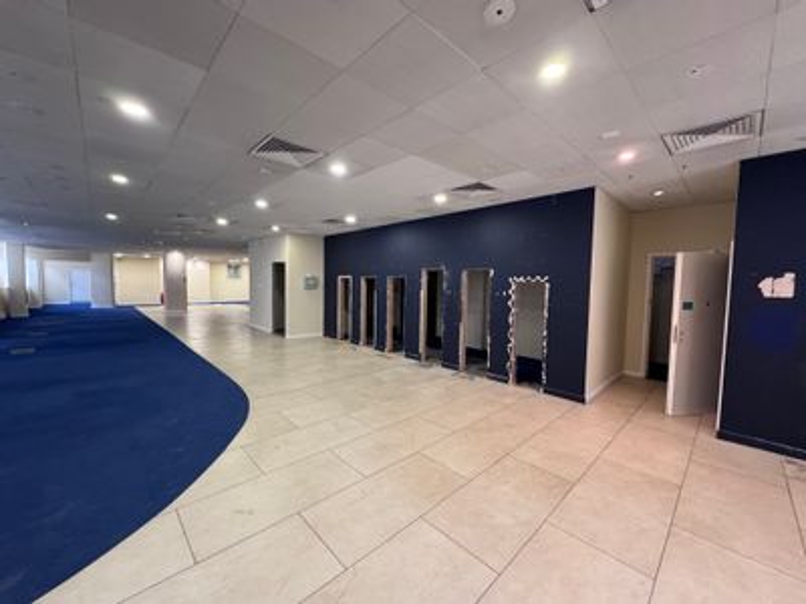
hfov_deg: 102.1
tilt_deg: -2.5
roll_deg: -1.1
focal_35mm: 14
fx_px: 326
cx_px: 403
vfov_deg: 85.7
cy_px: 302
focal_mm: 2.22
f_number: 2.2
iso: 320
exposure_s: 1/50
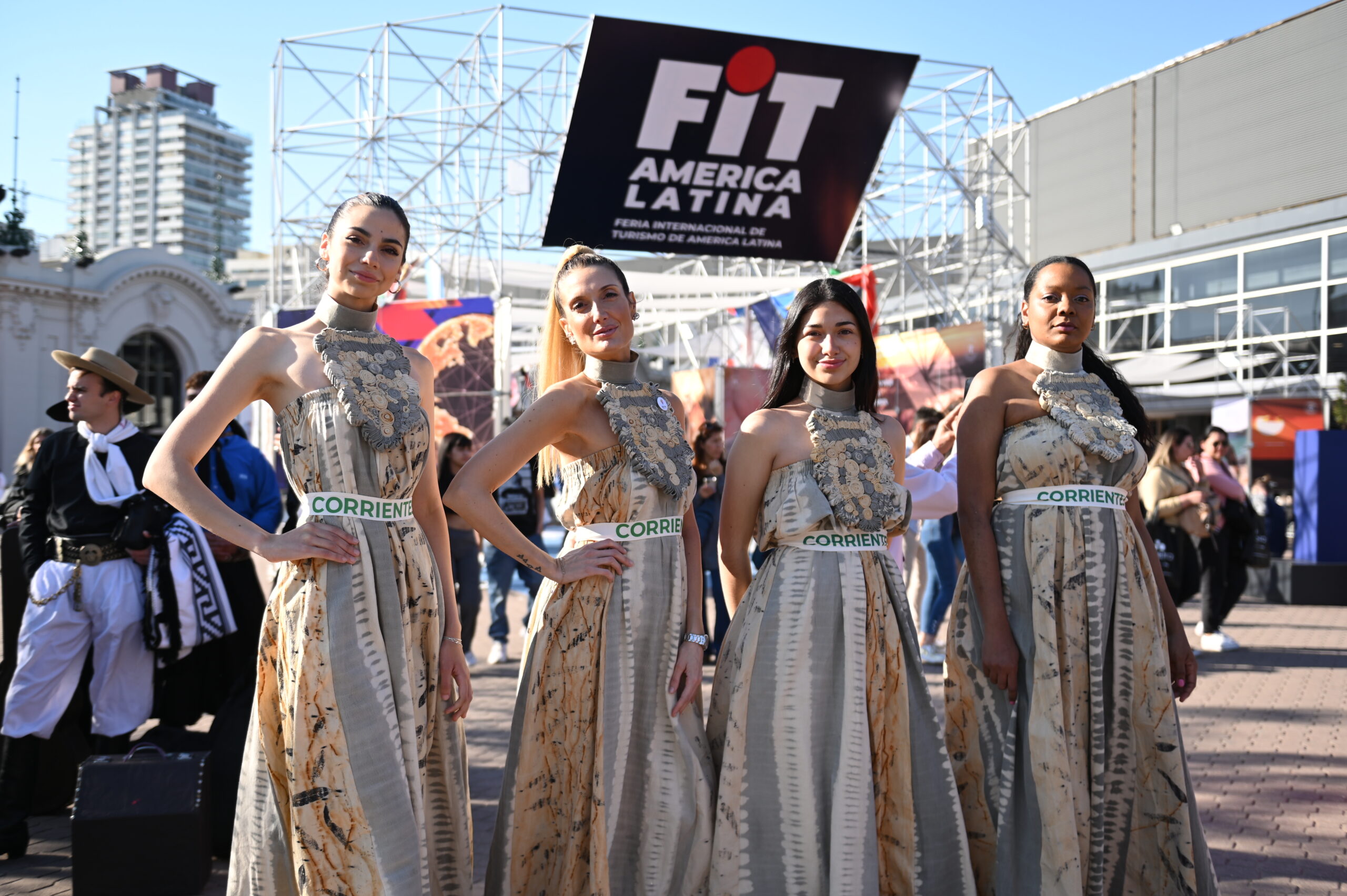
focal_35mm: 36
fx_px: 1346
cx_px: 674
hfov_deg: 53.2
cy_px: 448
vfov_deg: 36.8
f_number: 3.2
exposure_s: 1/640
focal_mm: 36
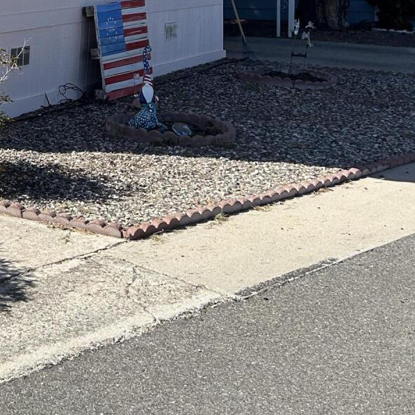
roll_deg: +0.9
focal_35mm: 77
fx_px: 1044
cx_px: -77
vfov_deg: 21.3
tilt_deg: +0.4
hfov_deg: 21.0
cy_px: -46
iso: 50
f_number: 1.5
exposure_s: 1/3831
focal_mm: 5.7
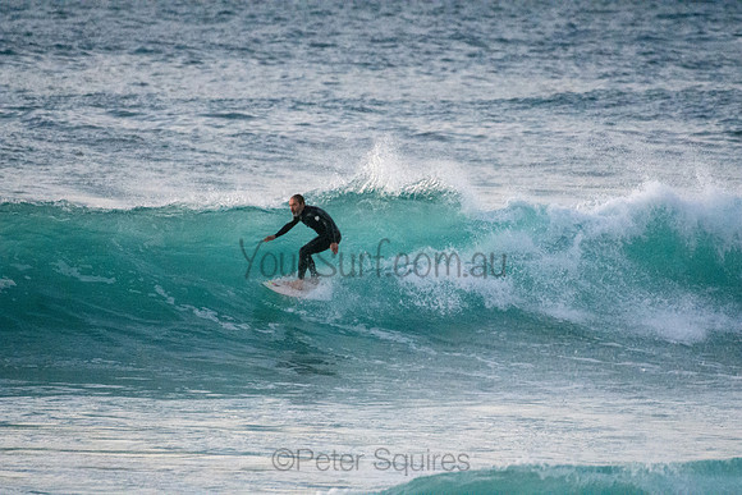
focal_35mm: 750
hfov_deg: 2.7
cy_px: 248
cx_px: 371
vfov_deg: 1.8
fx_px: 15461
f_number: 5.6
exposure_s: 1/1250
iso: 7200
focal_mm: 500
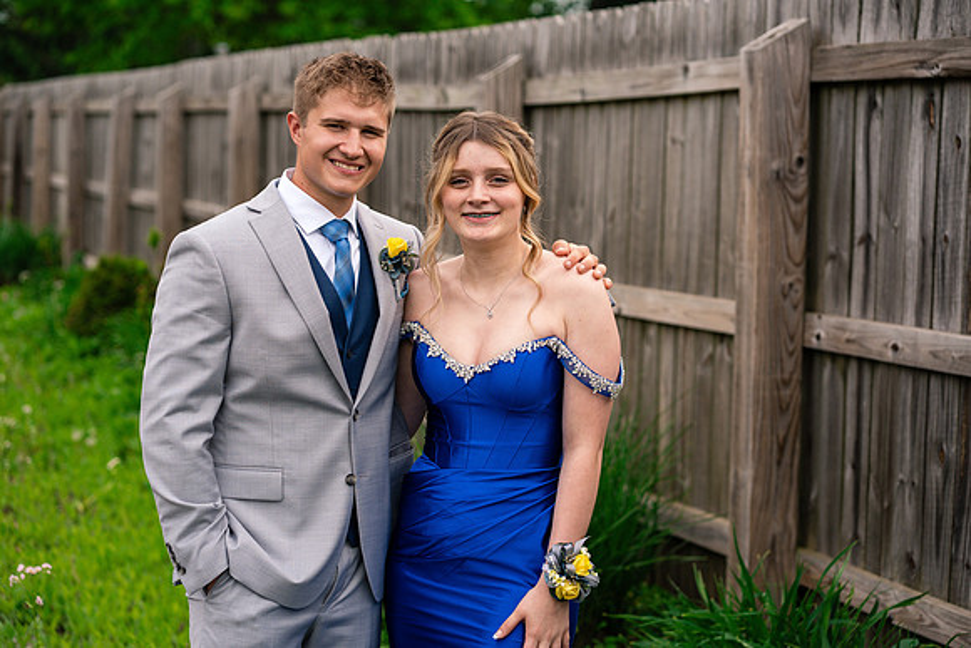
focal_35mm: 85
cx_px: 486
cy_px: 324
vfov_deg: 16.1
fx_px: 2293
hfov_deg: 23.9
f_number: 3.5
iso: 400
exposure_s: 1/1000
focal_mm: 85
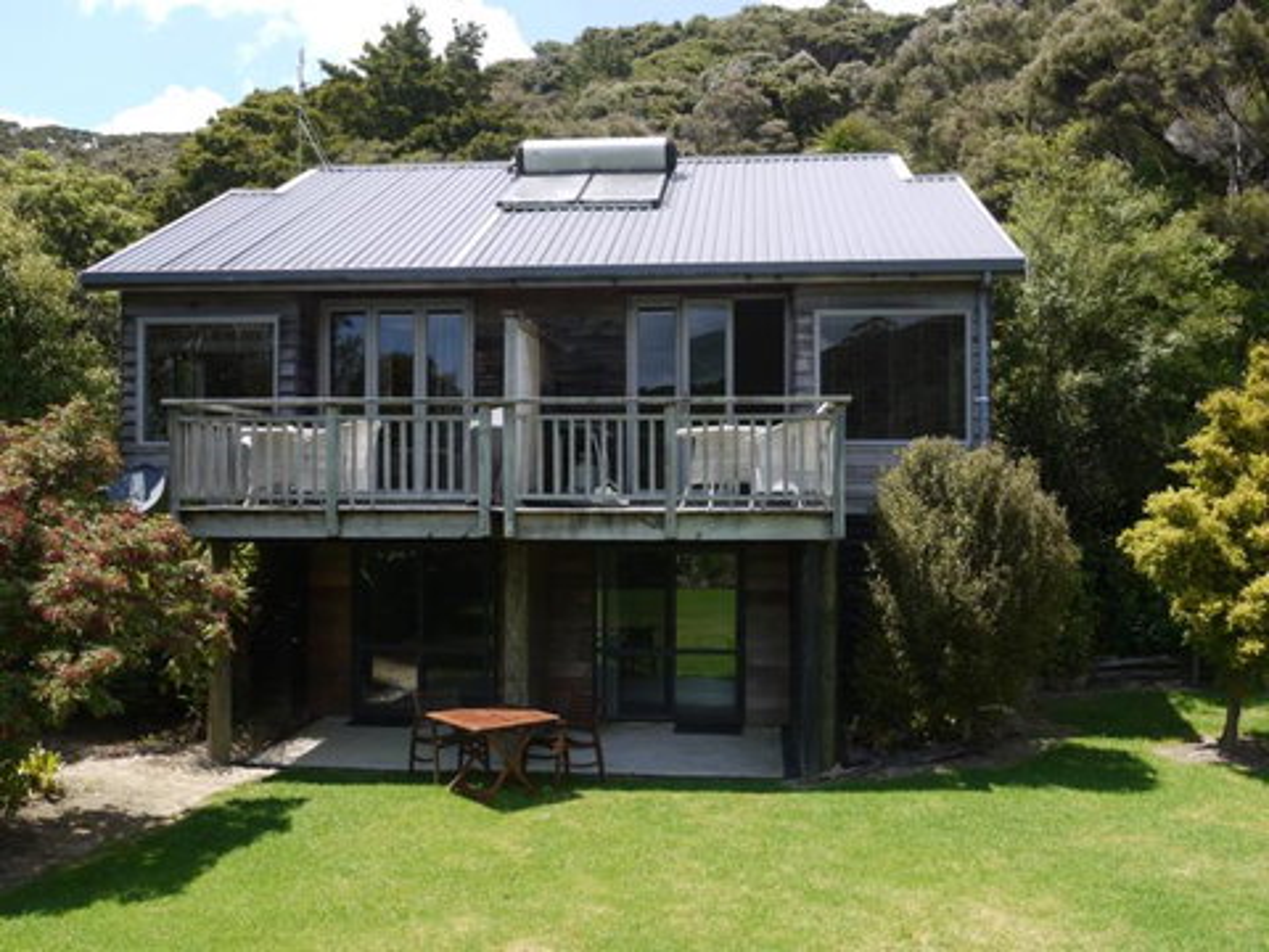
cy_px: 476
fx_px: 1246
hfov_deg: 54.0
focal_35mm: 34
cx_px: 634
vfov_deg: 41.8
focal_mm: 17
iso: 100
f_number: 6.3
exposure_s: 1/250
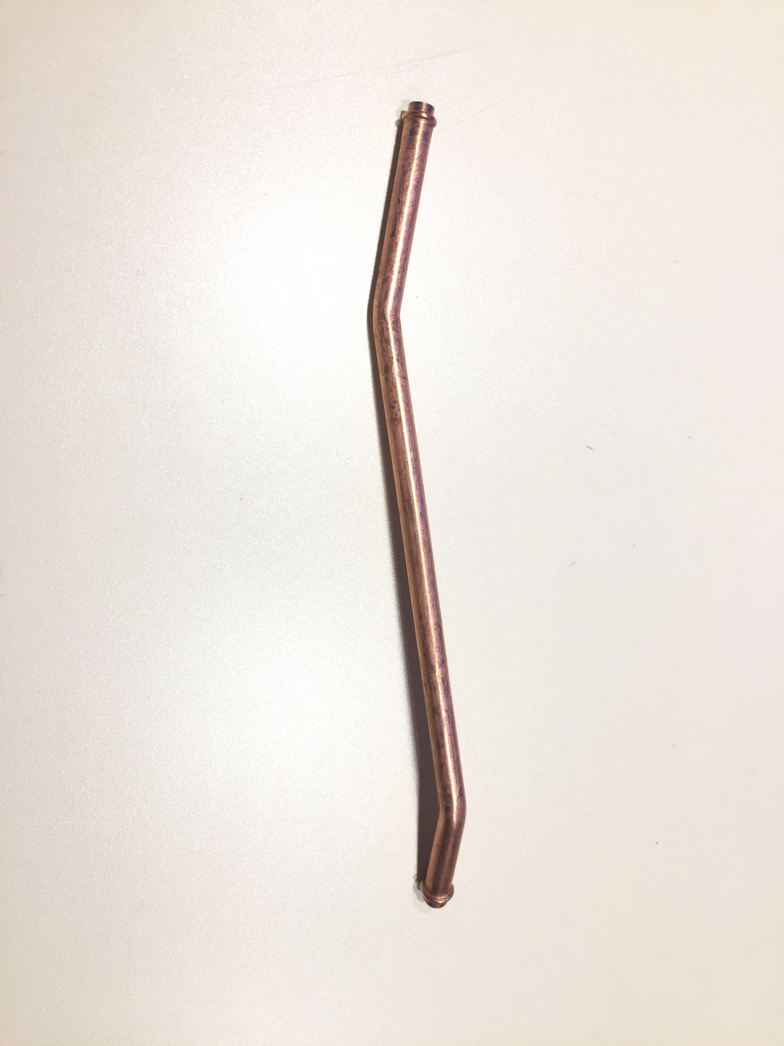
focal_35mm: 29
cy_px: 523
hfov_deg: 48.2
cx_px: 392
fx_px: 876
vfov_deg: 61.7
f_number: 2.2
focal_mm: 4.15
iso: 50
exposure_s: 1/100
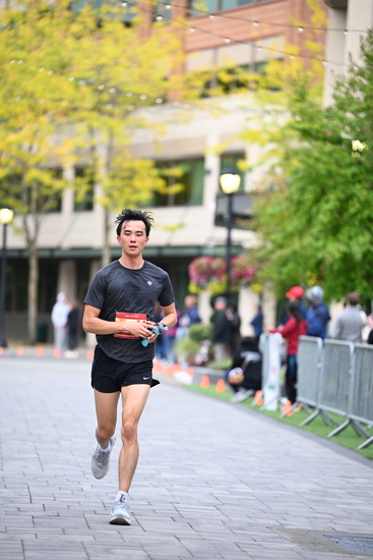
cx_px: 186
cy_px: 280
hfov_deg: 9.2
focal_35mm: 150
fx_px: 2330
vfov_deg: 13.7
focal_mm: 150
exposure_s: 1/1600
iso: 1000
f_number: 2.8
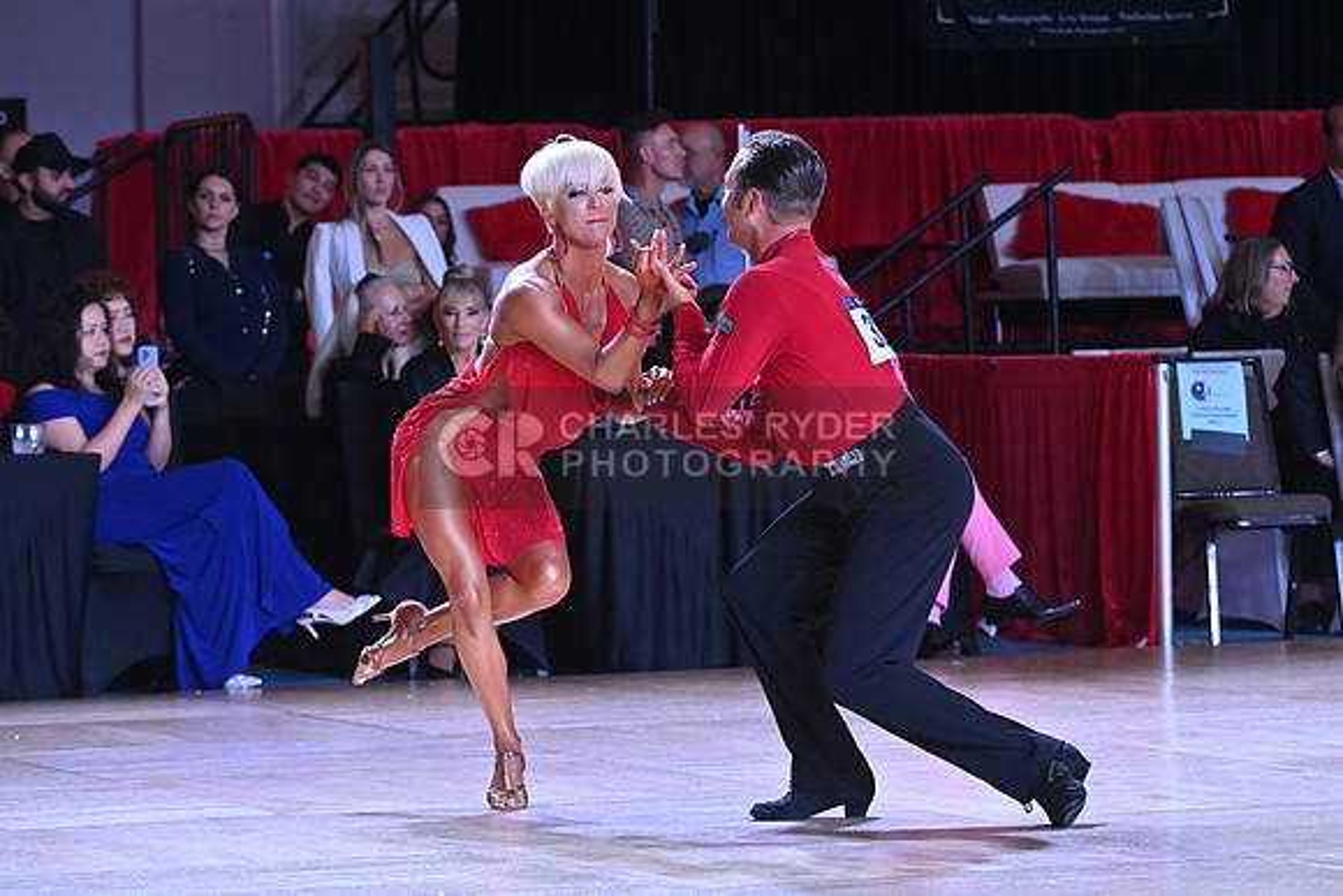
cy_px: 448
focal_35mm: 170
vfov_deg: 8.1
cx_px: 672
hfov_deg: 12.1
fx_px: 6343
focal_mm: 170
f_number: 8
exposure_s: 1/400
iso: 4000
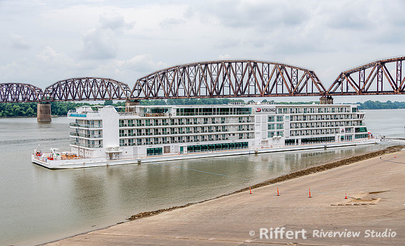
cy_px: 135
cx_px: 202
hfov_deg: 48.5
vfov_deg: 30.5
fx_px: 450
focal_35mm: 41
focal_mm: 40
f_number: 8
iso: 64
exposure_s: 1/160
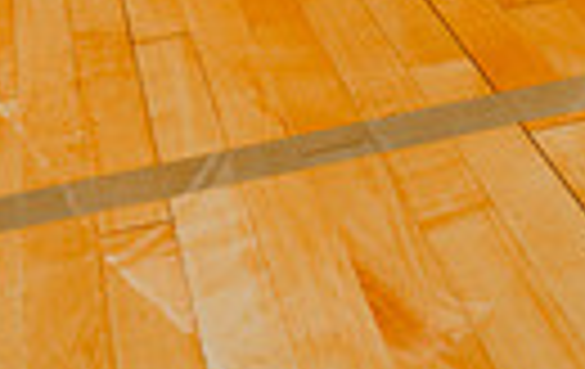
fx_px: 1407
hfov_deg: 23.1
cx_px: 92
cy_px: -598
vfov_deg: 11.5
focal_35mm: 88
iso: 125
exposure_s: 1/125
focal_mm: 25
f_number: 8
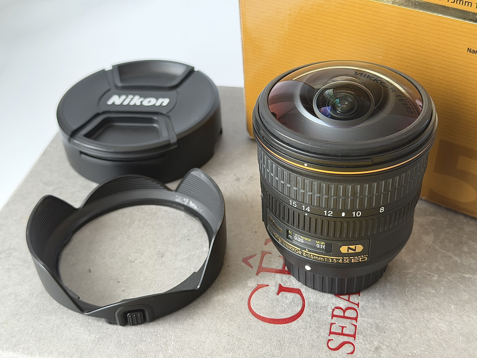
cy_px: 179
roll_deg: +5.6
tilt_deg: -39.8
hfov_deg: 39.7
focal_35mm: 48
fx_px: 661
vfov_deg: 30.3
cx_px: 238
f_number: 1.78
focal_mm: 6.76
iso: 100
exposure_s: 1/96
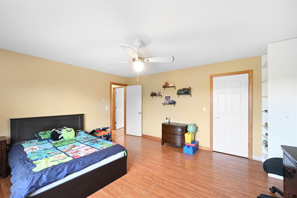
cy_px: 99
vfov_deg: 81.2
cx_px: 148
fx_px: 115
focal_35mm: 14
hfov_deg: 104.3
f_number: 14
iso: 4000
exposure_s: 1/5
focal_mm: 14
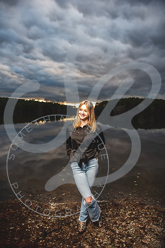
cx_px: 82
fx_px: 165
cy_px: 124
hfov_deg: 53.1
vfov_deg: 73.7
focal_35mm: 24
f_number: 2.8
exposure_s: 1/250
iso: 100
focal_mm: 24
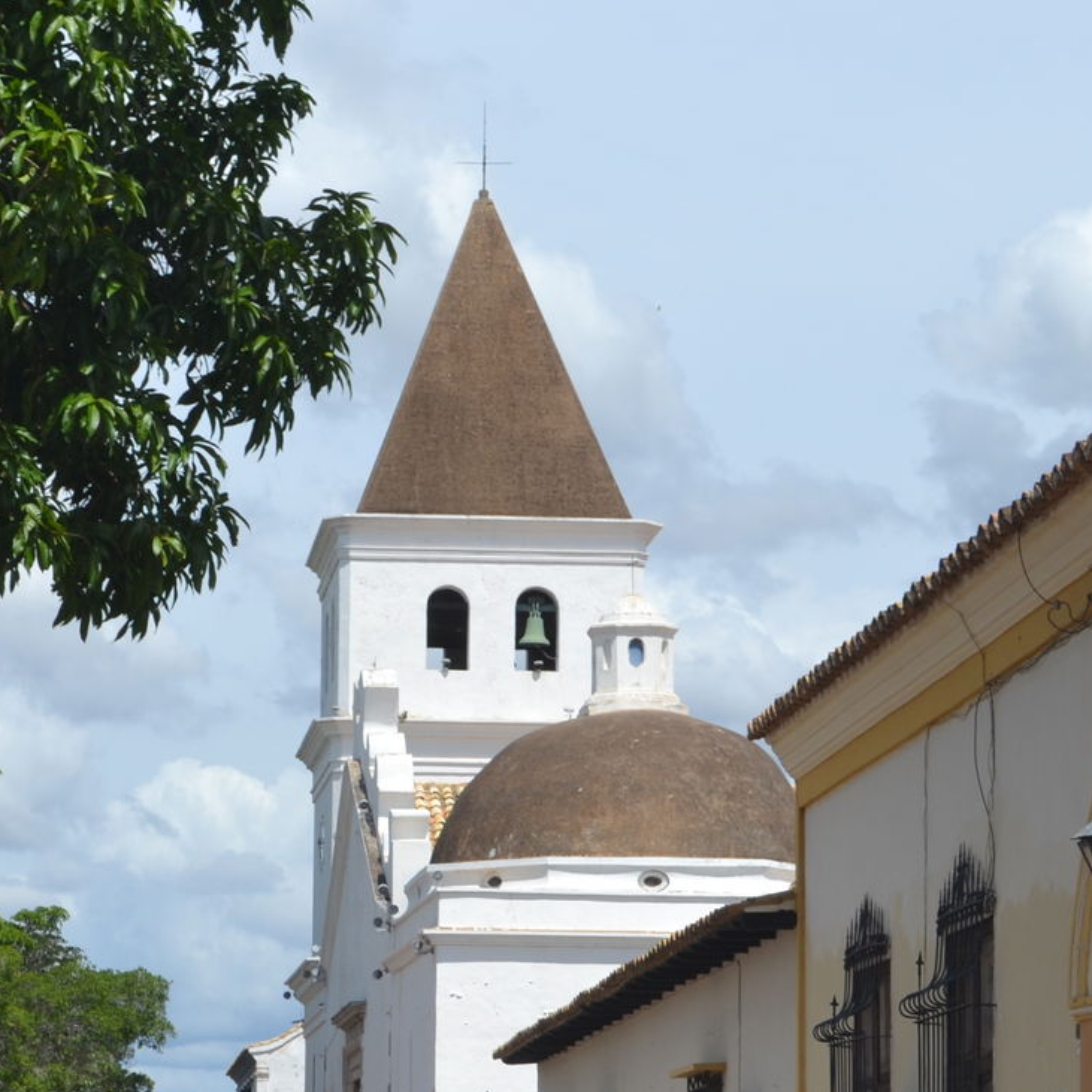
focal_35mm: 117
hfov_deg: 14.8
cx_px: 245
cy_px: 847
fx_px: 4180
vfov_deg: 14.8
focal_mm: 35
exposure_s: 1/250
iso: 100
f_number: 8
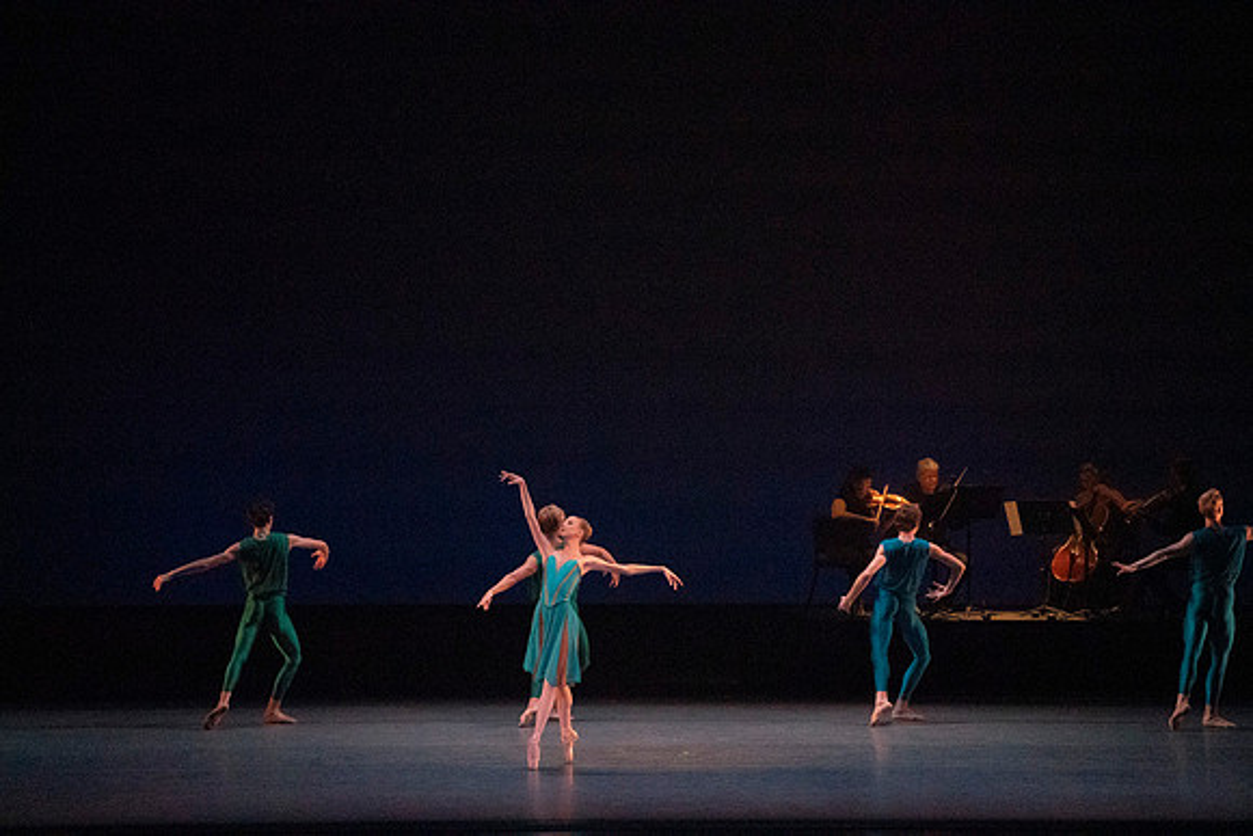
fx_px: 5431
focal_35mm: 156
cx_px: 626
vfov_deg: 8.8
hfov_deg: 13.2
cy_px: 418
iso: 25600
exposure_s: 1/400
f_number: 8
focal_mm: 156
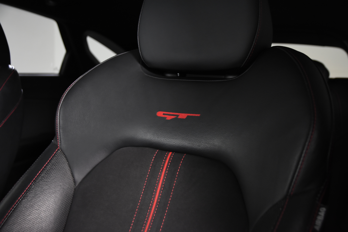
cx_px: 174
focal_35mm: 39
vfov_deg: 34.2
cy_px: 116
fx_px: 377
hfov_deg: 49.6
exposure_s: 1/50
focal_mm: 26
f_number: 3.5
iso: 1600
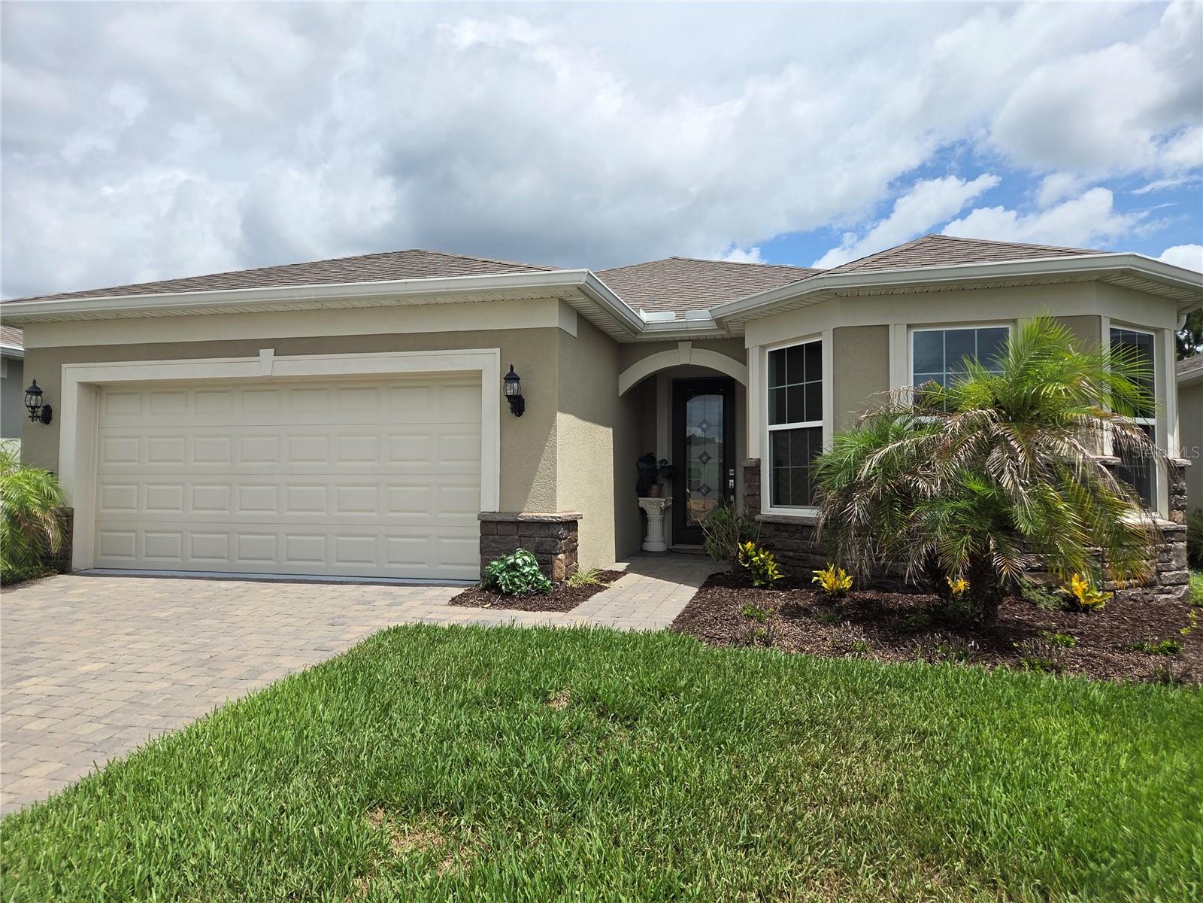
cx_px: 602
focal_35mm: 23
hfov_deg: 73.9
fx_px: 799
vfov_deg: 58.9
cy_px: 452
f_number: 1.8
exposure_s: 1/7328
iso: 80
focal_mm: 5.4
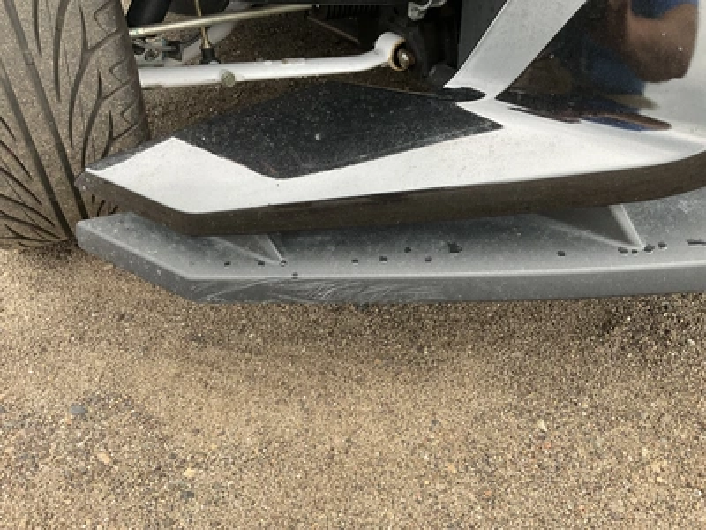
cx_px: 353
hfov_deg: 61.7
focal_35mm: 29
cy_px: 265
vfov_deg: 48.2
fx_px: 591
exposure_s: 1/122
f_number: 1.8
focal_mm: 3
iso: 50
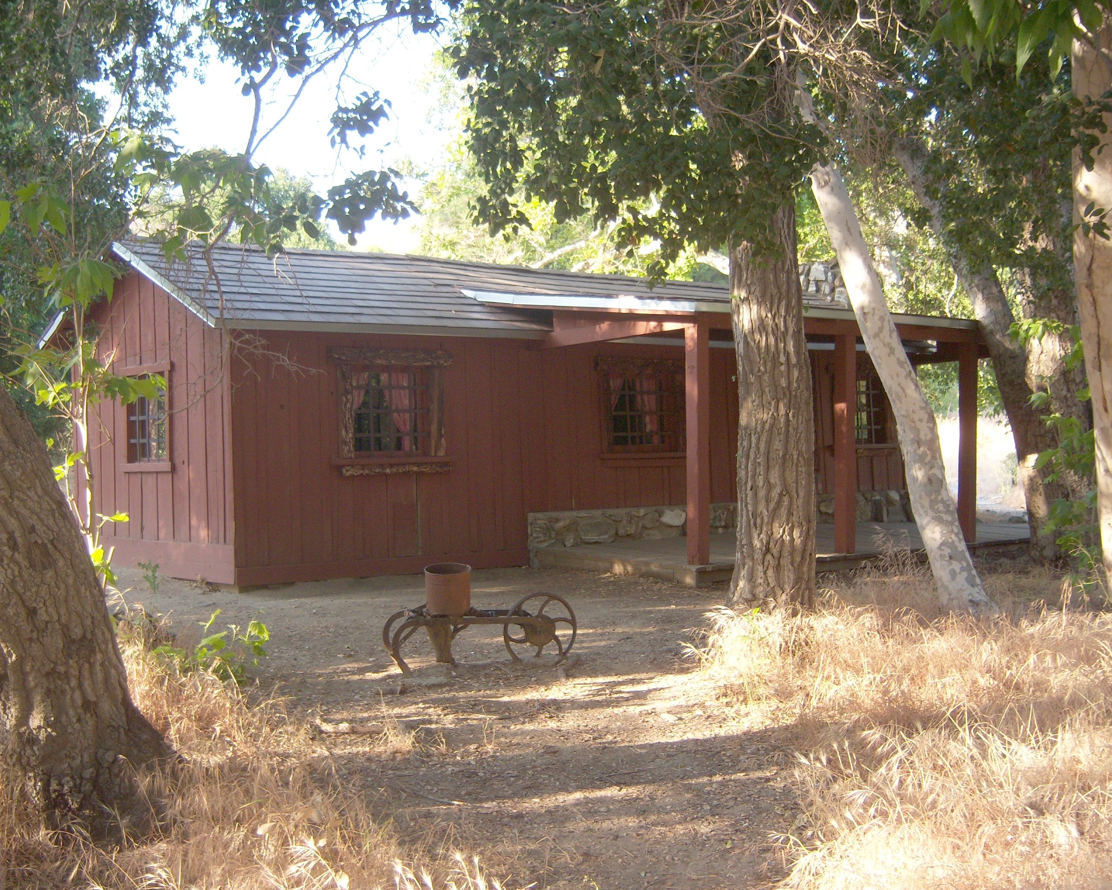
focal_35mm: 44
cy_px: 446
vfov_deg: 34.1
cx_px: 540
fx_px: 1448
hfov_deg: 42.0
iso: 80
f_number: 2.8
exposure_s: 1/60
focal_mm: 8.9
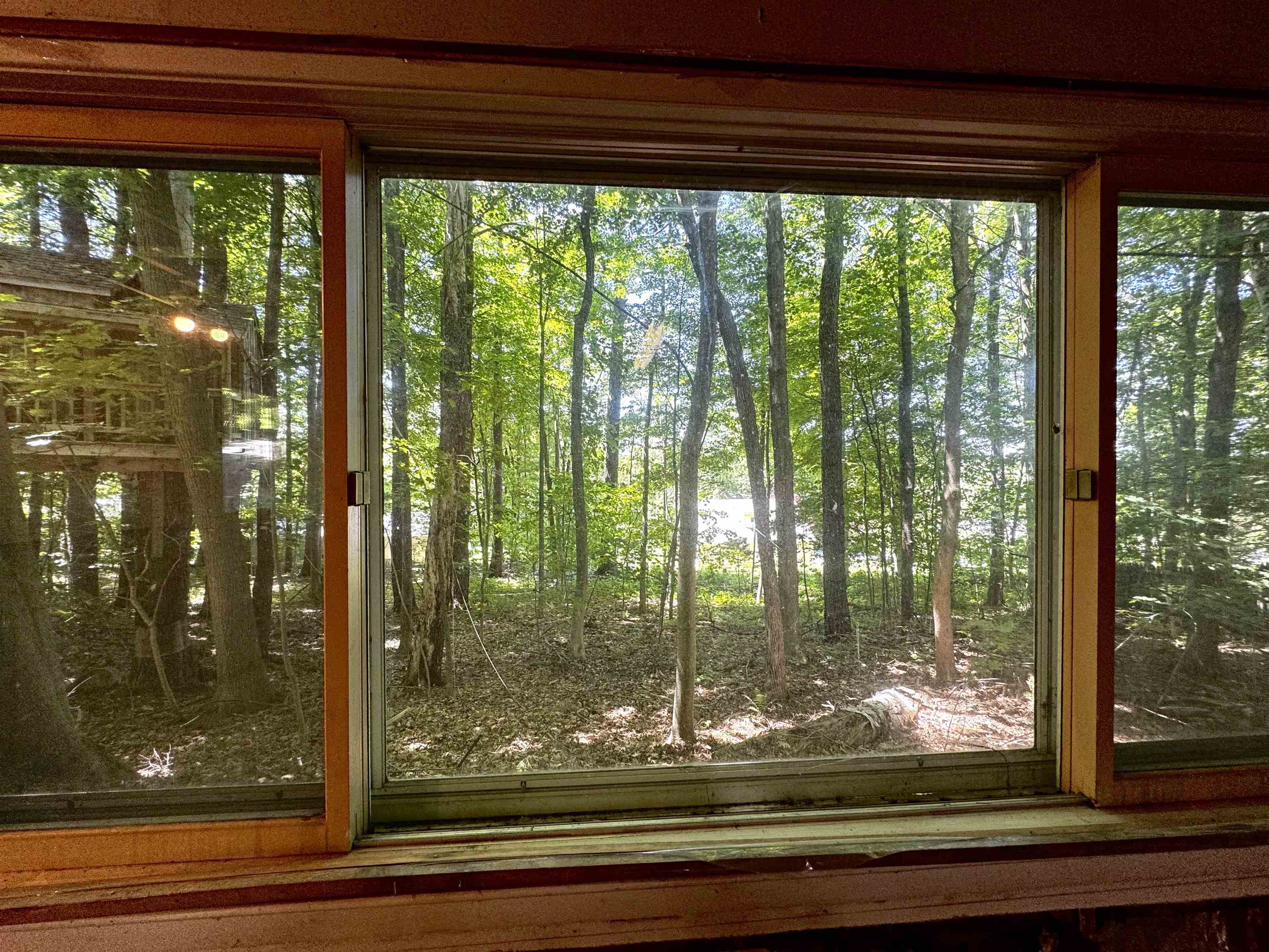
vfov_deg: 85.7
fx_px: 513
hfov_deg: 102.1
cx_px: 634
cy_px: 476
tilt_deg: -1.0
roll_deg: +0.5
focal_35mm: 14
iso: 100
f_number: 2.2
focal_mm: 2.22
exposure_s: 1/90
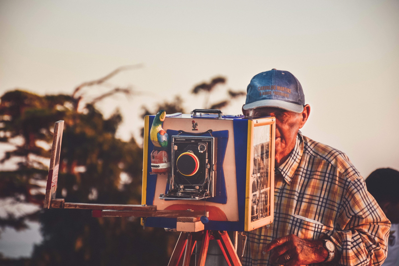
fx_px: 1928
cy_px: 133
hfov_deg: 11.8
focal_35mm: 174
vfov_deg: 7.9
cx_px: 200
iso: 220
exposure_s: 1/125
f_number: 5.6
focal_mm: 116
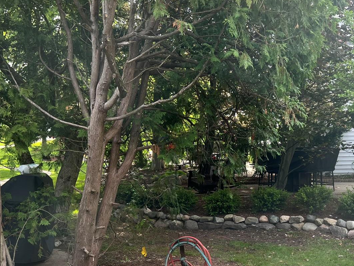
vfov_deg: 28.4
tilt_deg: -10.2
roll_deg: +0.0
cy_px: 217
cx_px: 219
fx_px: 511
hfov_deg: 38.0
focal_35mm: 50
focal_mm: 5.7
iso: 40
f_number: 1.5
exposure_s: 1/216
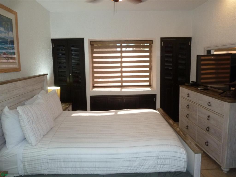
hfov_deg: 69.4
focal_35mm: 25
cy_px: 88
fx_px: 170
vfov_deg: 54.9
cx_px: 118
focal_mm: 4.1
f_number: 3.3
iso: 250
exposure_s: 1/30
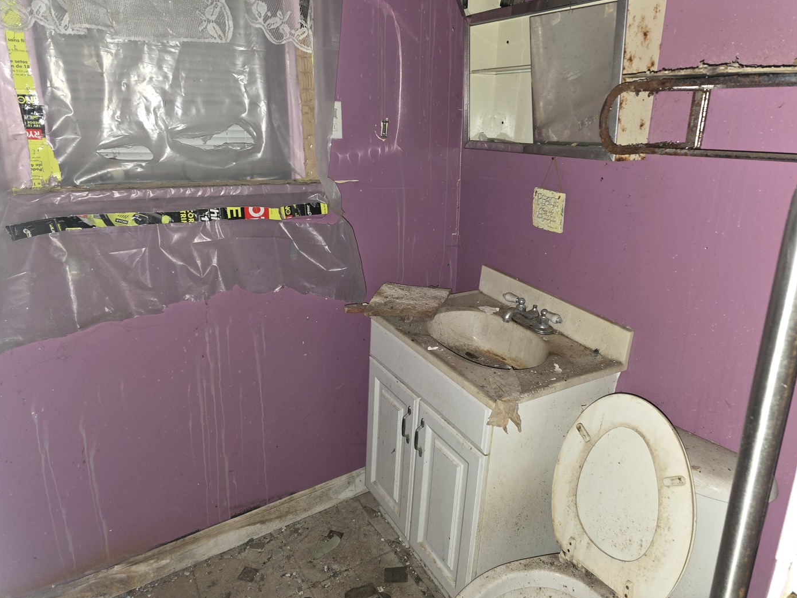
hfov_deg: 71.6
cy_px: 288
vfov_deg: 56.8
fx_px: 553
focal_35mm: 24
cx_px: 414
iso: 160
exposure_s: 1/12
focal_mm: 6.3
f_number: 1.7
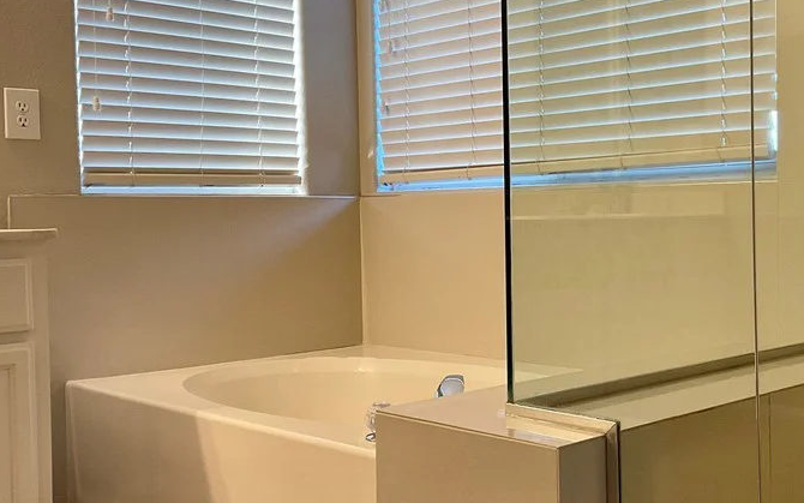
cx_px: 506
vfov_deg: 27.4
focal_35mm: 47
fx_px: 1030
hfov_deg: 42.3
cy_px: 234
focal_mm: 3
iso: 50
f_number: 1.8
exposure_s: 1/60
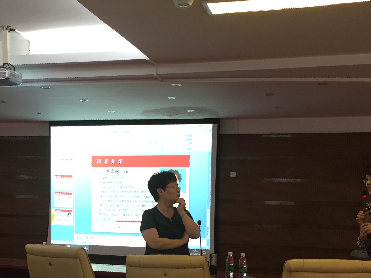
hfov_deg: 34.2
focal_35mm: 56
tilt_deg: +0.3
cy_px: 198
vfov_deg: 25.9
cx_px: 140
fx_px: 600
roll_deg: -3.9
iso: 125
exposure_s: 1/33
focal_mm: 4.15
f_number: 2.2
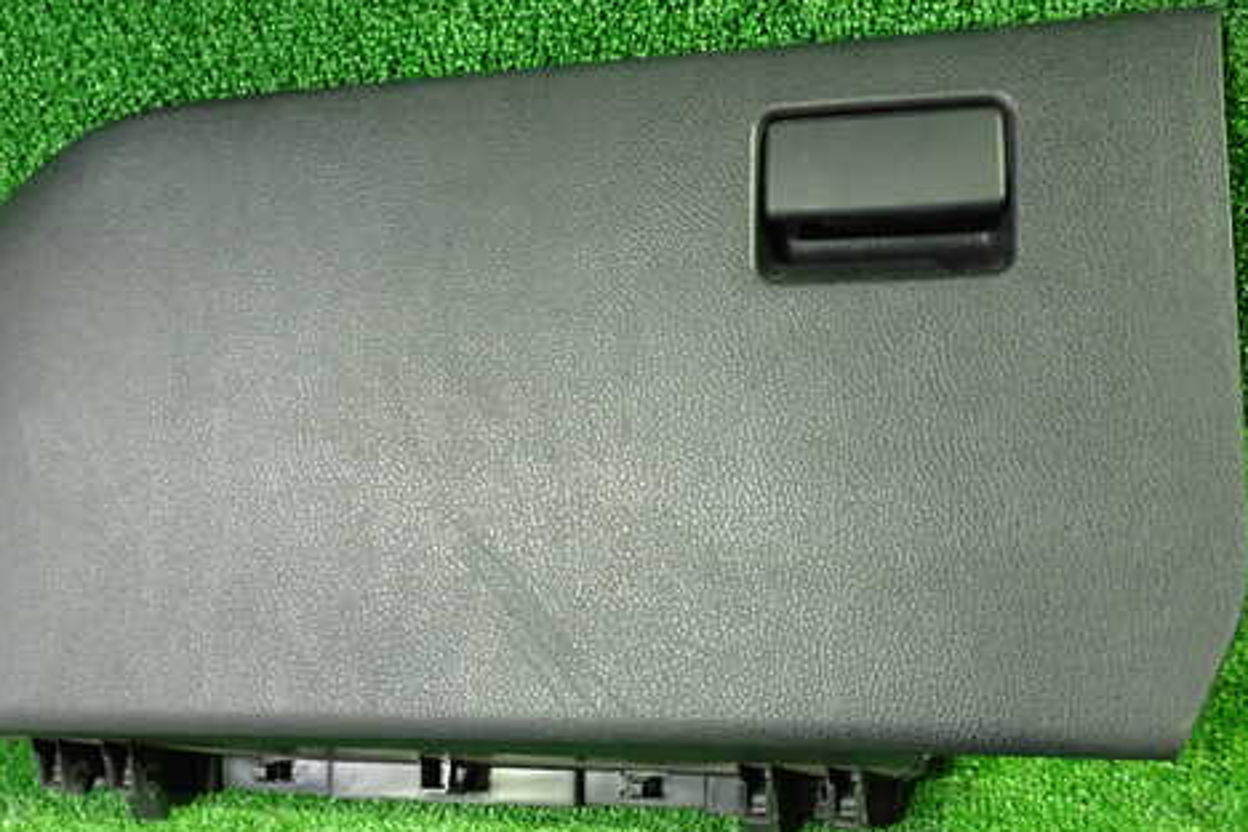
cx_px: 584
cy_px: 464
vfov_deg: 33.4
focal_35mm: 40
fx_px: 1387
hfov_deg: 48.4
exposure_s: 1/30
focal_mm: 5.4
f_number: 2.3
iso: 800
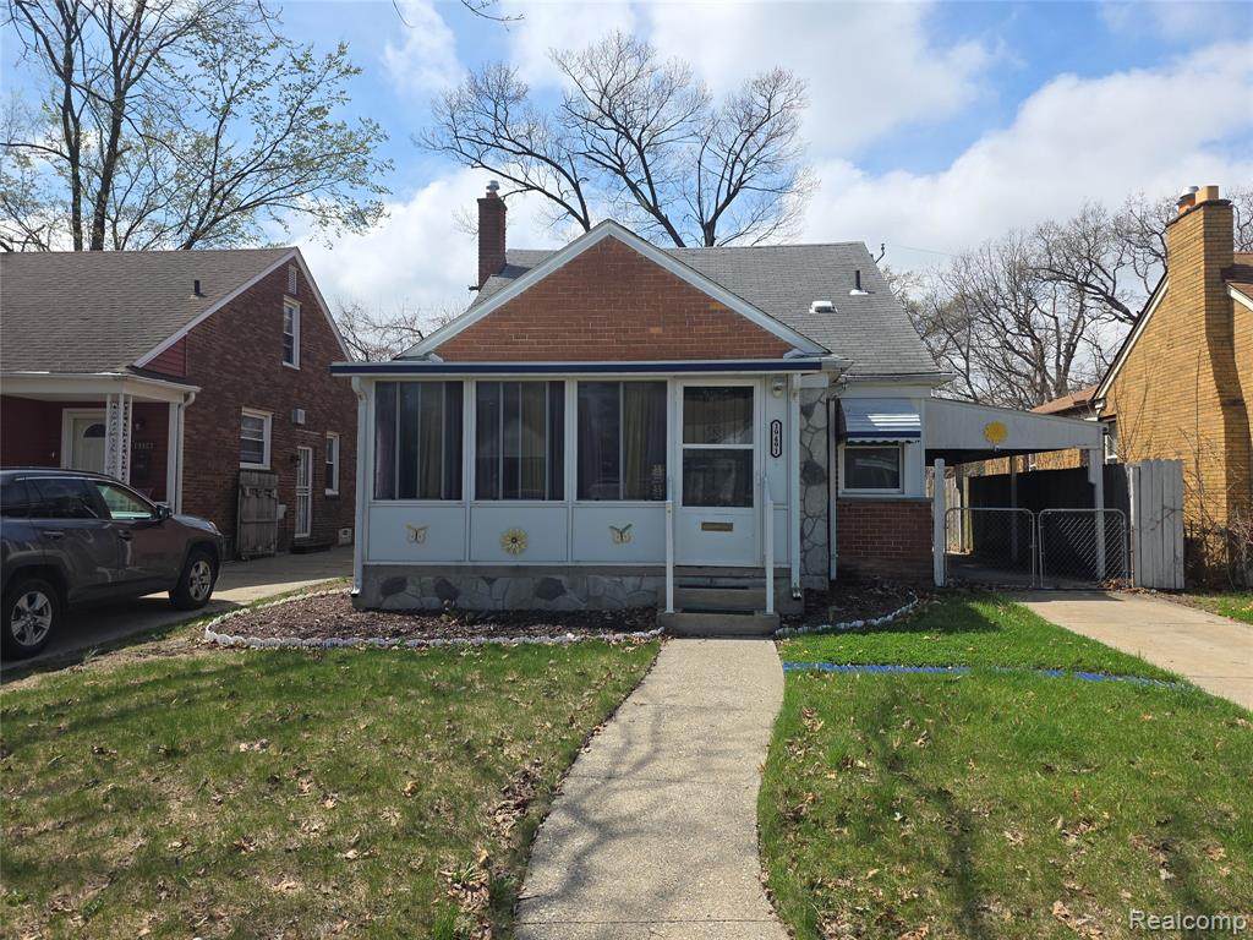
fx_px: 833
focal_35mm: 23
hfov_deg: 73.9
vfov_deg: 58.9
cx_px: 626
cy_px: 470
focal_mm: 6.25
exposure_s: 1/829
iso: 12
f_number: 1.7
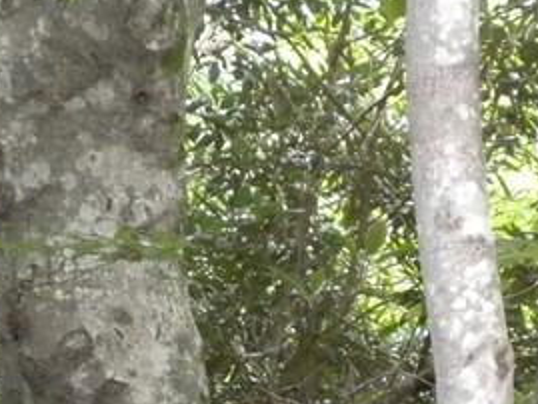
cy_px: 632
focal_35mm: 141
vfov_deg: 10.1
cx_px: 194
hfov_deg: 14.0
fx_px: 2192
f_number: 3.5
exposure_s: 1/30
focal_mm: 6.6
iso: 597
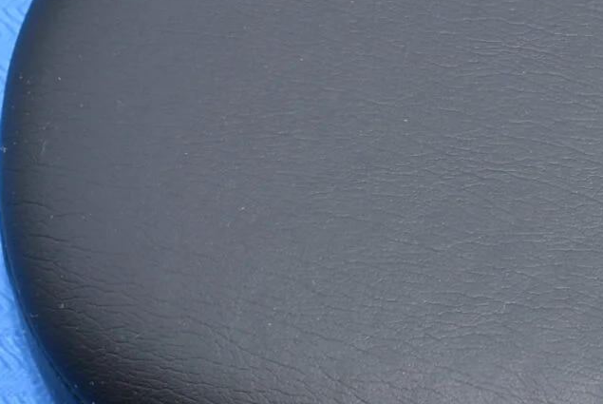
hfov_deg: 14.3
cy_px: 168
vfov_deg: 9.9
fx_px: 2331
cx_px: 707
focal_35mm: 139
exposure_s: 1/400
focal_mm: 23
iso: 200
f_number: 7.1
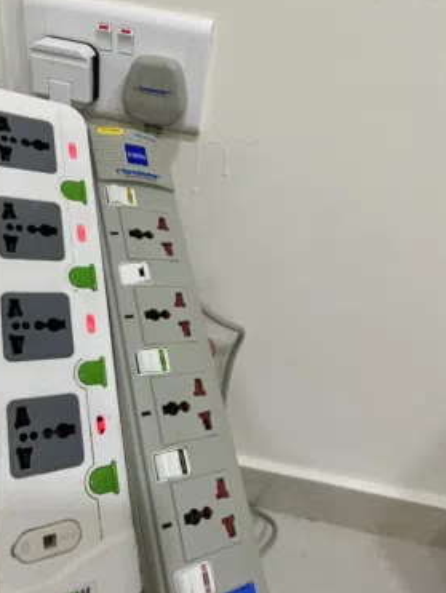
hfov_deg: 49.8
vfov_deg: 63.3
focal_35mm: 28
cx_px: 217
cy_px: 277
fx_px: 480
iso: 125
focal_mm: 5.7
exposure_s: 1/50
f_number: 1.5
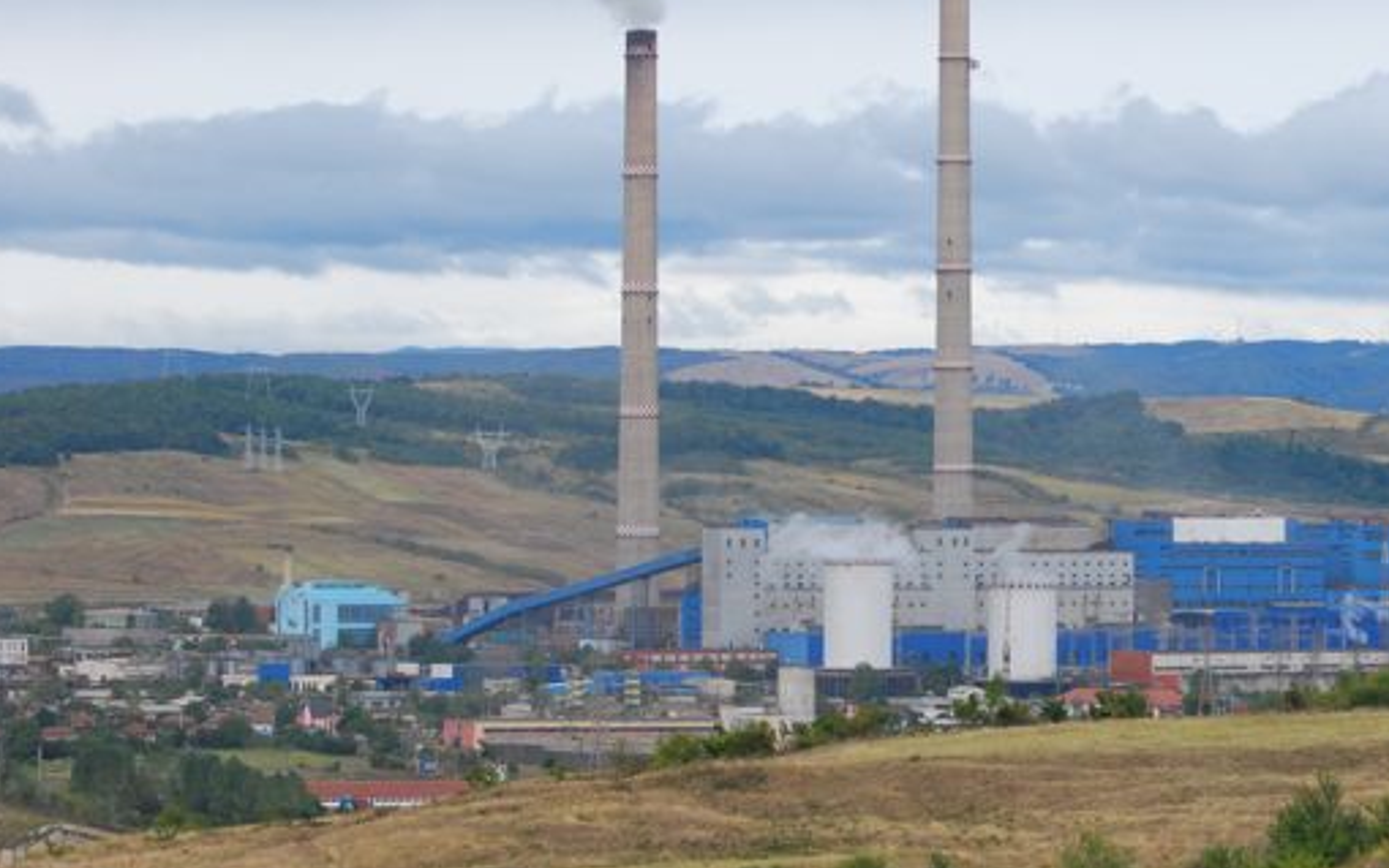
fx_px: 6361
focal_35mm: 168
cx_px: 1073
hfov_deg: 12.4
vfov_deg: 7.8
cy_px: 509
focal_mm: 70
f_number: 6.3
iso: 200
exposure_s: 1/640
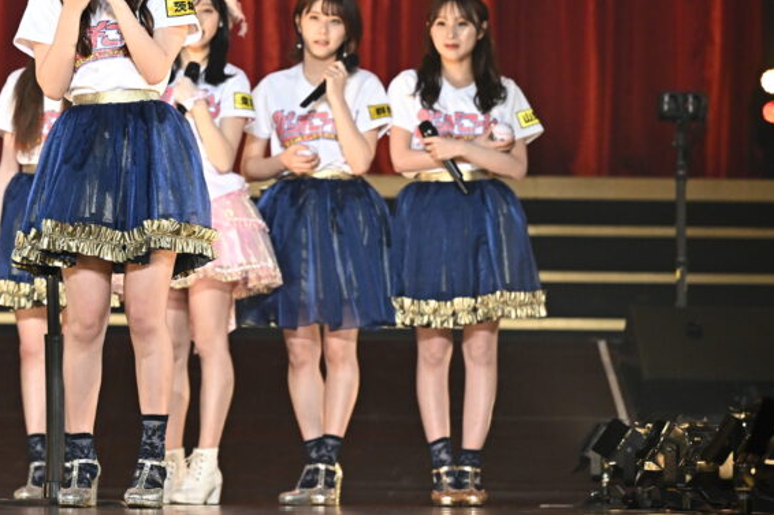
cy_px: -3
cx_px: 15
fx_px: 6383
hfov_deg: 6.9
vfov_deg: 4.6
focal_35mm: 297
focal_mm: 140
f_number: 4
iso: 3200
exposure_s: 1/3200
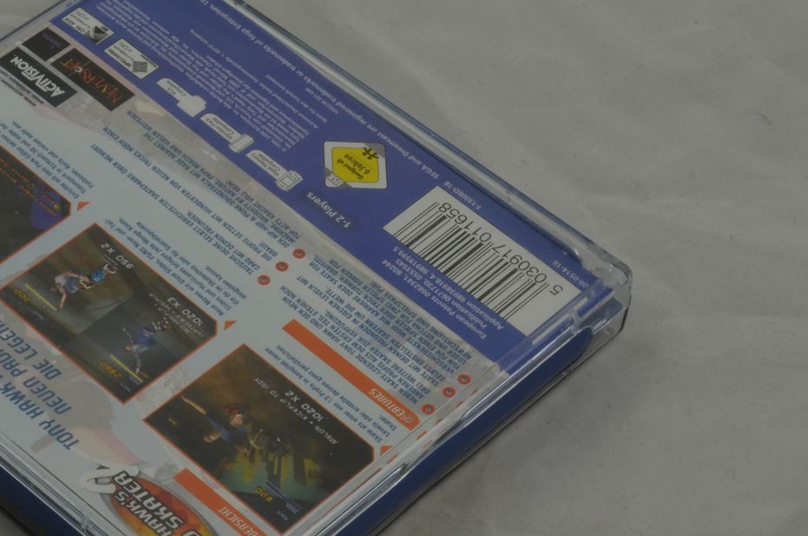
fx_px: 2599
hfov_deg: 17.6
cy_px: 297
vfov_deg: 11.8
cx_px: 253
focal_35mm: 116
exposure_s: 1/4
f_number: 20
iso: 100
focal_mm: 40
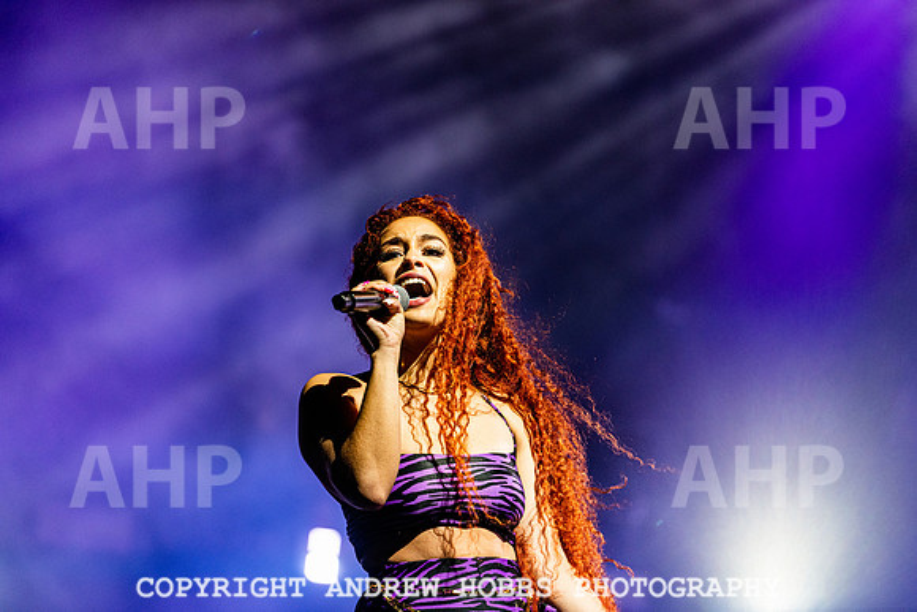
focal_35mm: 170
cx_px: 458
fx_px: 4331
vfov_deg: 8.1
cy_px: 306
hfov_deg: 12.1
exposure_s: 1/640
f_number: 2.8
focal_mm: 170
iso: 1250
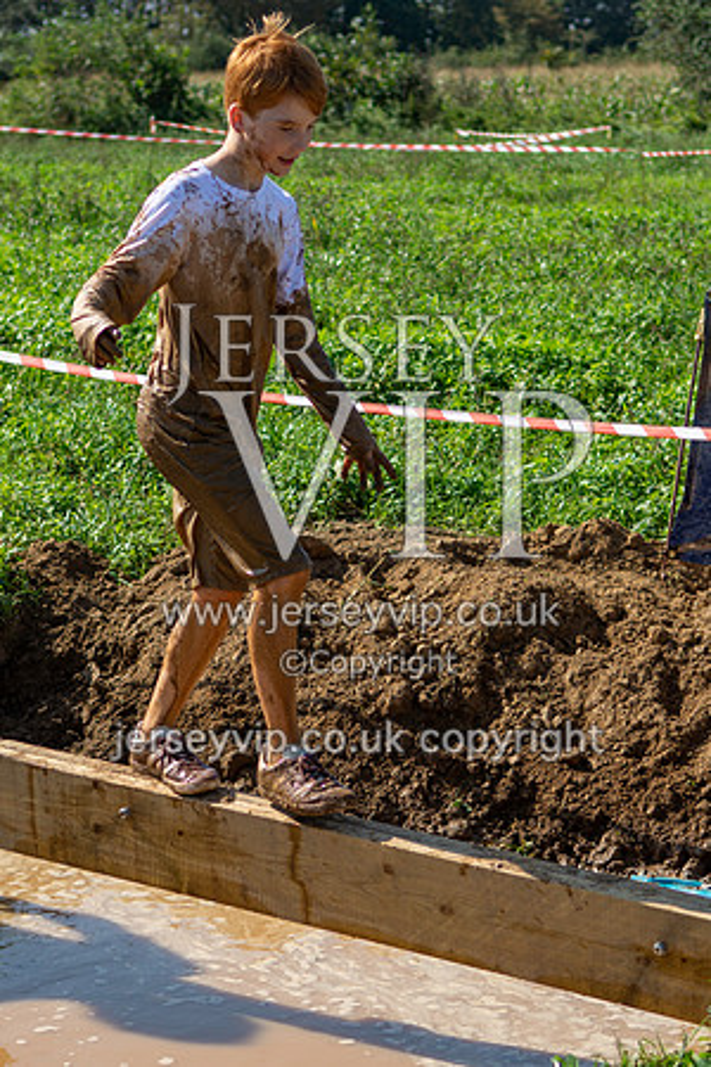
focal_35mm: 99
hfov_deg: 13.8
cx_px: 403
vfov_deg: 20.5
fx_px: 2945
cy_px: 478
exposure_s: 1/2000
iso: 100
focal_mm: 40
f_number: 3.2
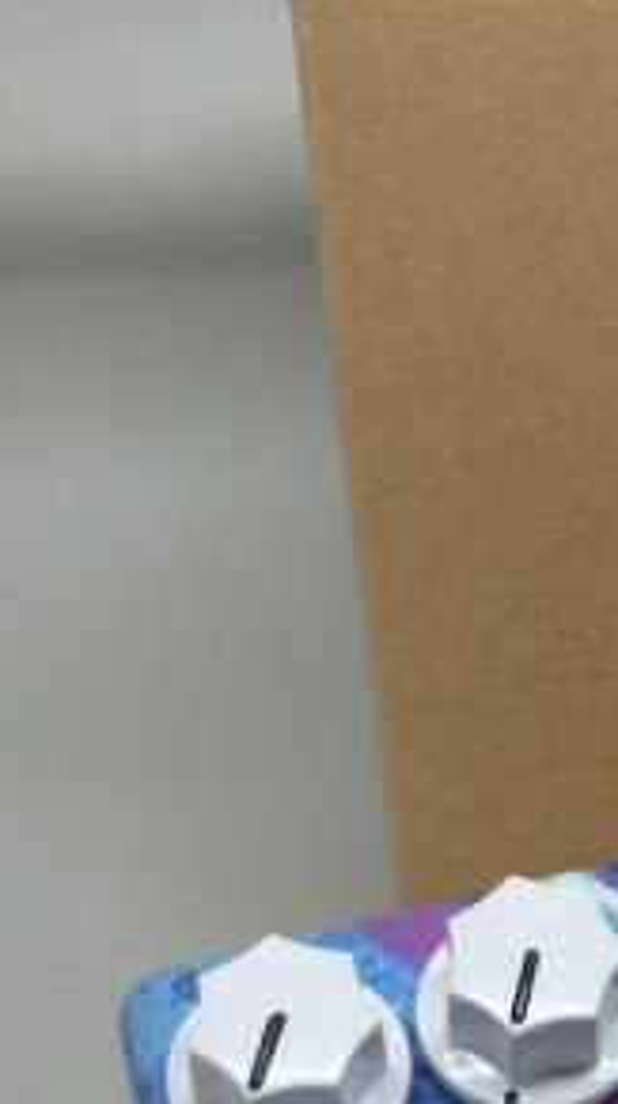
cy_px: 690
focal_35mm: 108
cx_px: 1020
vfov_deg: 19.8
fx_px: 3156
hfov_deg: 10.7
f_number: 4.4
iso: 100
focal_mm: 8
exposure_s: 1/125
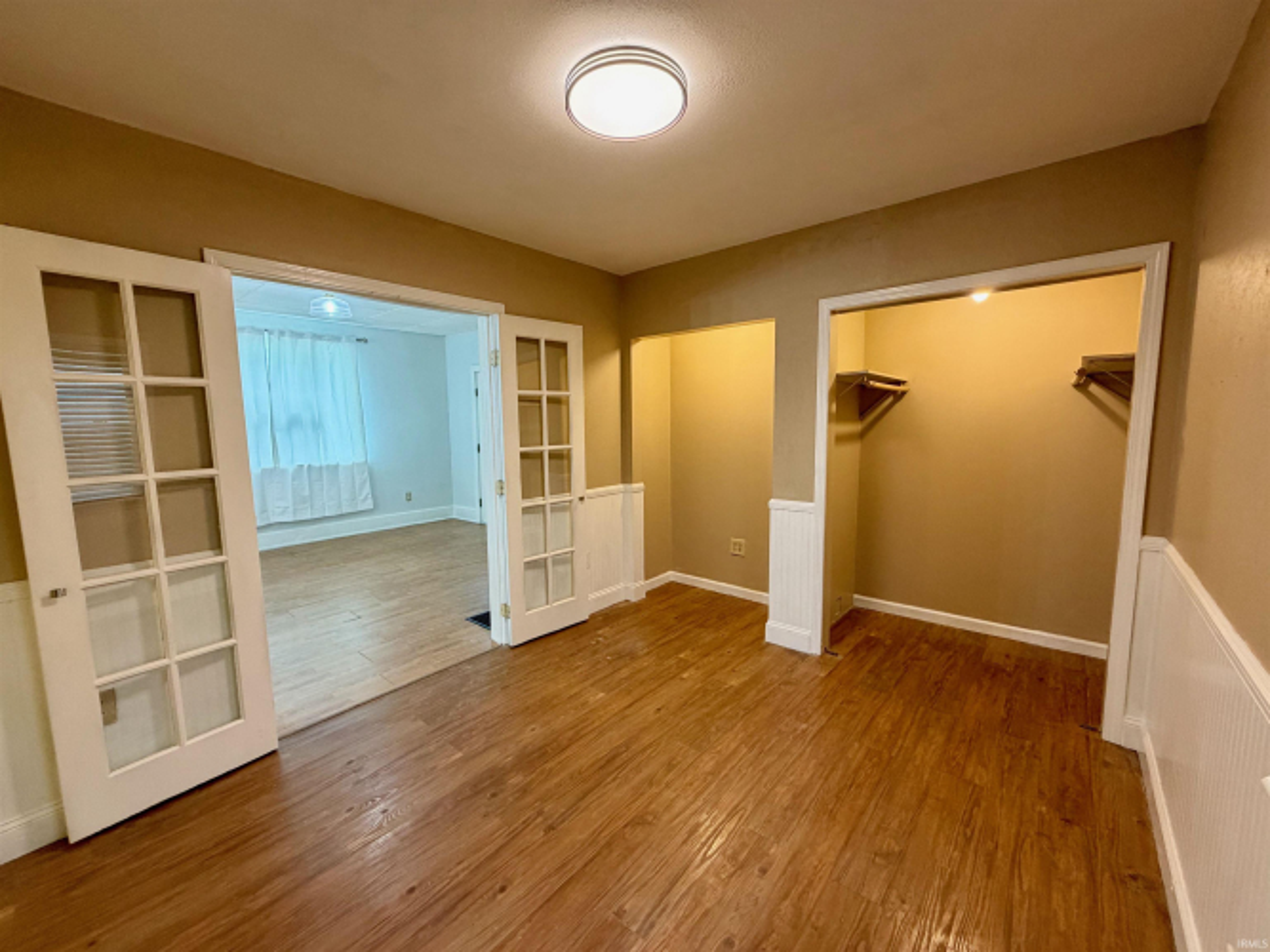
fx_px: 514
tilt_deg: -6.2
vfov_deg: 85.7
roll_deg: +1.3
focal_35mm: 14
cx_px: 635
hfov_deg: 102.1
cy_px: 476
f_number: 2.2
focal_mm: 2.22
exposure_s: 1/60
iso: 250
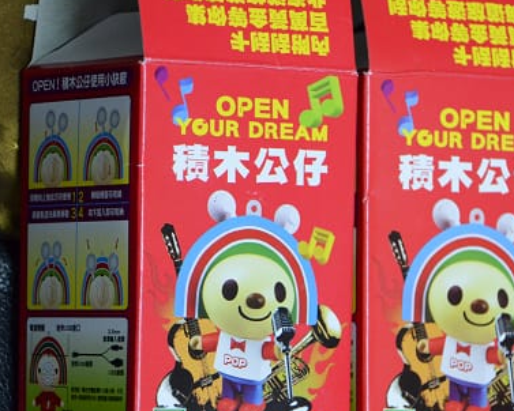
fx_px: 4125
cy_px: 245
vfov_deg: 5.7
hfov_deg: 7.1
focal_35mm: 271
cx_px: 239
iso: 2500
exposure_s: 1/15
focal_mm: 130
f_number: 6
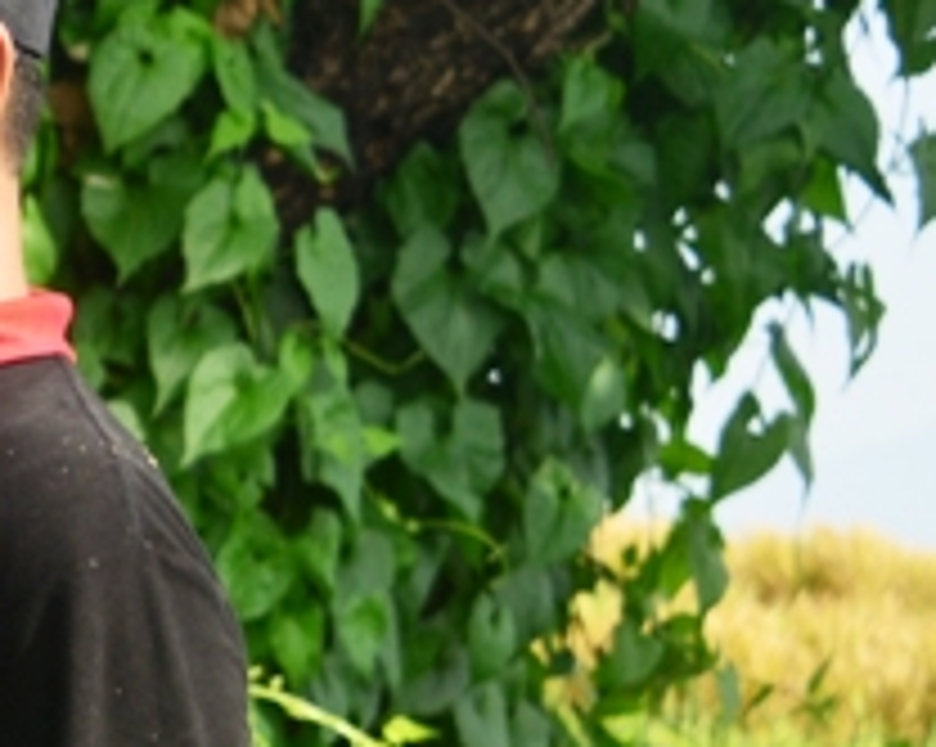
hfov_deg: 8.0
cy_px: 1109
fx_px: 6144
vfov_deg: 6.9
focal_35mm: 222
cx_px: -1318
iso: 280
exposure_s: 1/500
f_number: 5.6
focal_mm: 48
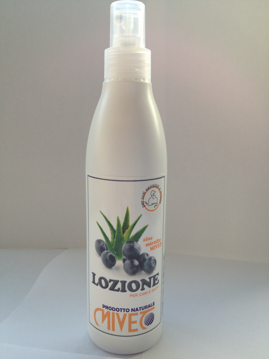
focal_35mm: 35
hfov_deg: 40.7
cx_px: 134
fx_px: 363
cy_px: 180
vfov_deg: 52.6
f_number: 2.4
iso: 64
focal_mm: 4.28
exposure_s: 1/60
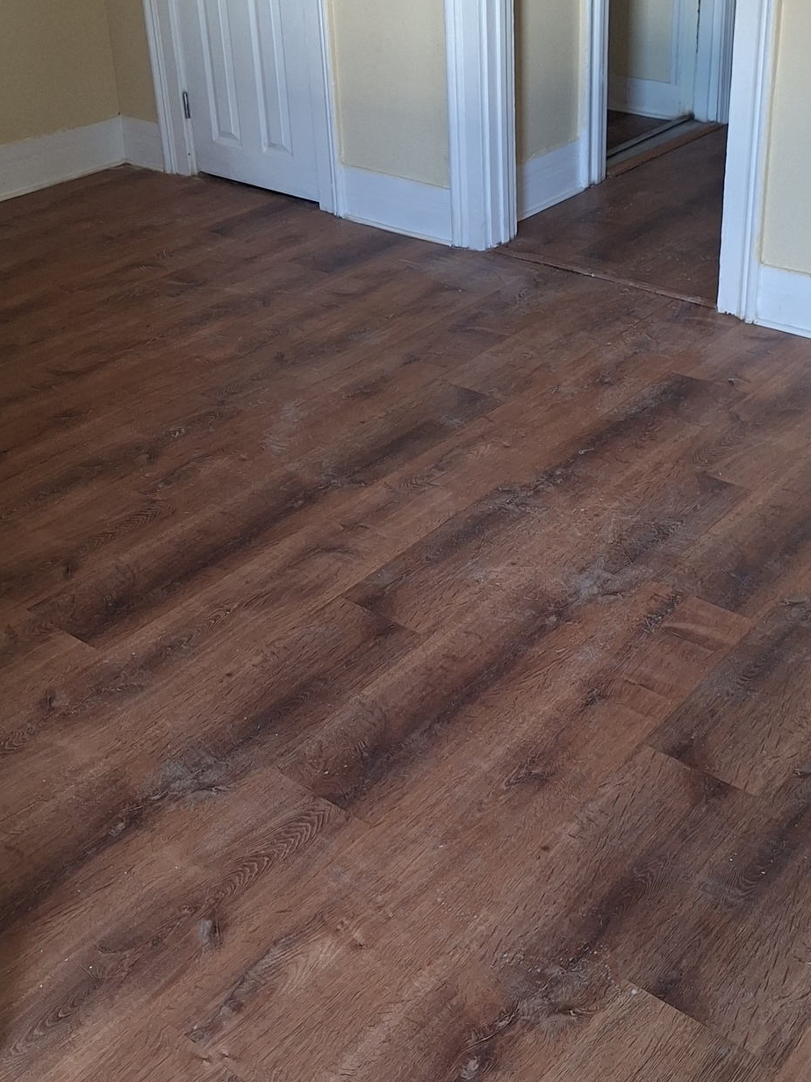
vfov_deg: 43.3
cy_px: 364
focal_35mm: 43
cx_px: 427
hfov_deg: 33.6
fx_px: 1343
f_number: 1.8
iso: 125
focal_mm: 5.54
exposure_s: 1/40
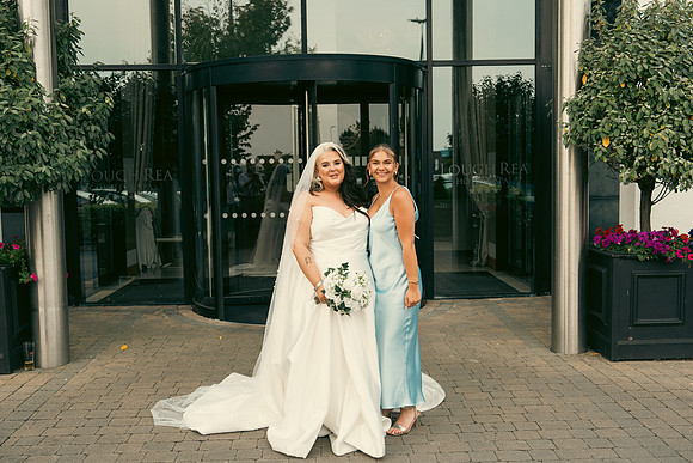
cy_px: 232
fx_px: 770
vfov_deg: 33.4
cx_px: 346
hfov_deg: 48.4
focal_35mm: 40
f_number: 5
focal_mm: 40
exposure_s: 1/250
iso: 160
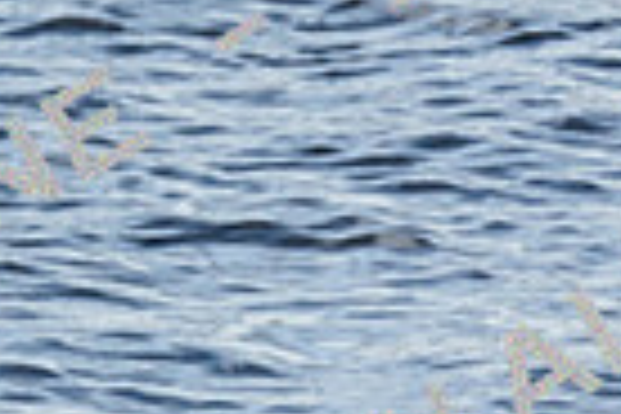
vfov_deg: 0.5
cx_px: 621
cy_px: 668
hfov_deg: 0.8
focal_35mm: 2517
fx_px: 43415
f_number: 6.3
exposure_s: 1/1250
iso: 1600
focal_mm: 600
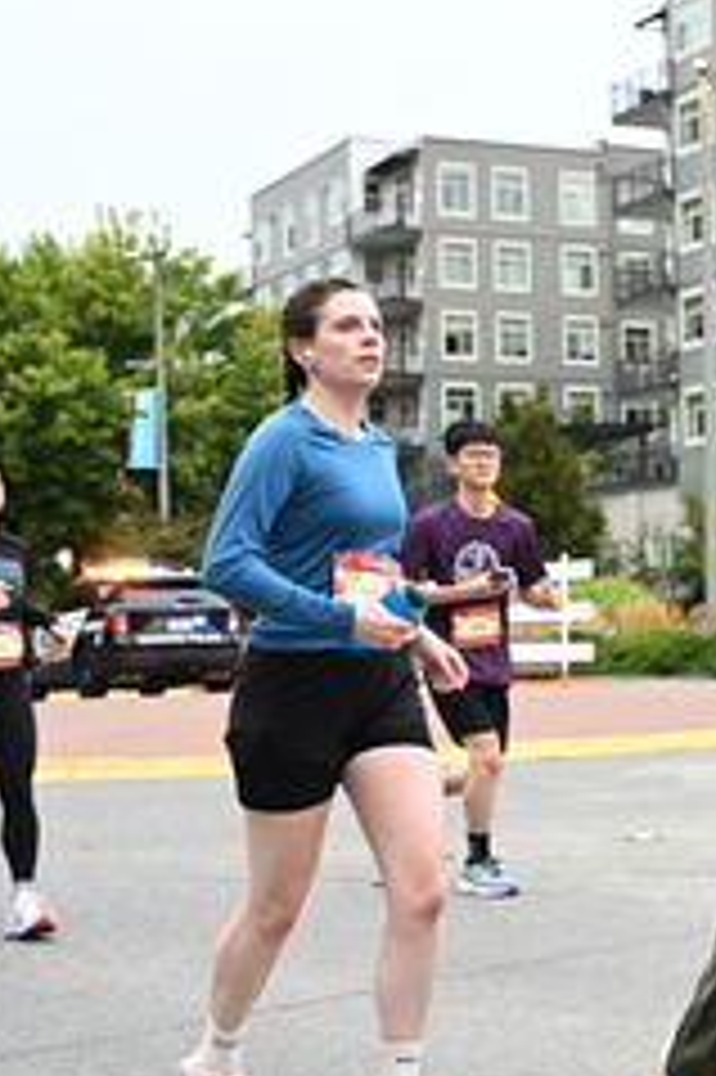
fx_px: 2305
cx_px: 718
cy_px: 576
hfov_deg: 17.3
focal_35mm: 77
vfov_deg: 26.3
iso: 1600
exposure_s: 1/800
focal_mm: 33.5
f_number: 4
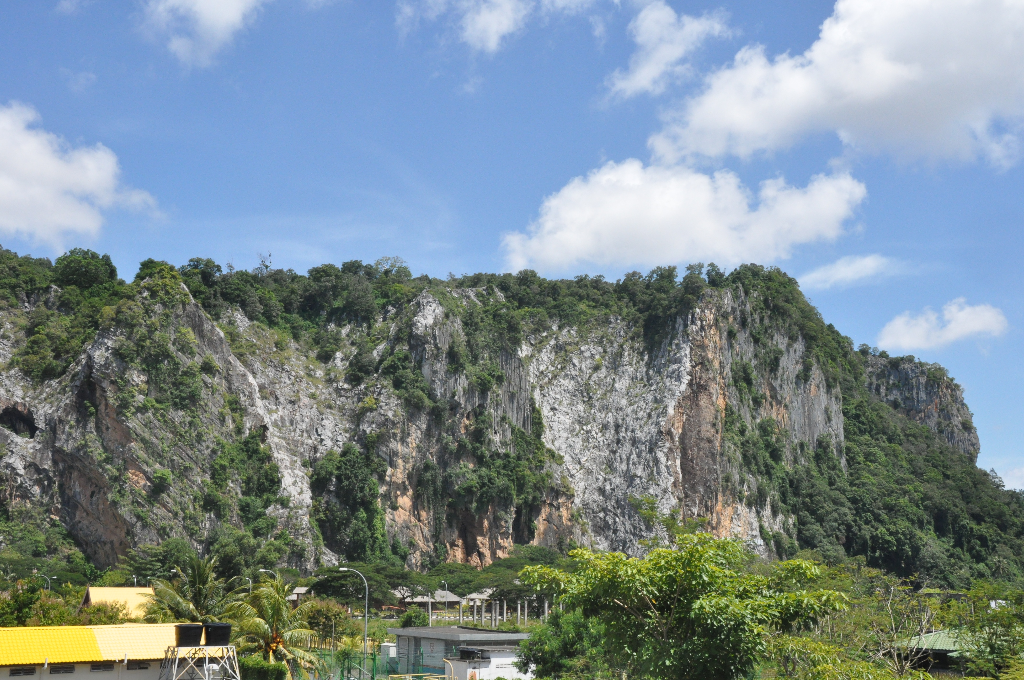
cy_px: 340
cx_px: 512
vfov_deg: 31.8
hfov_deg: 46.4
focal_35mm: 42
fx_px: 1193
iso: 1600
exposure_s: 1/500
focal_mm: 28
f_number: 20
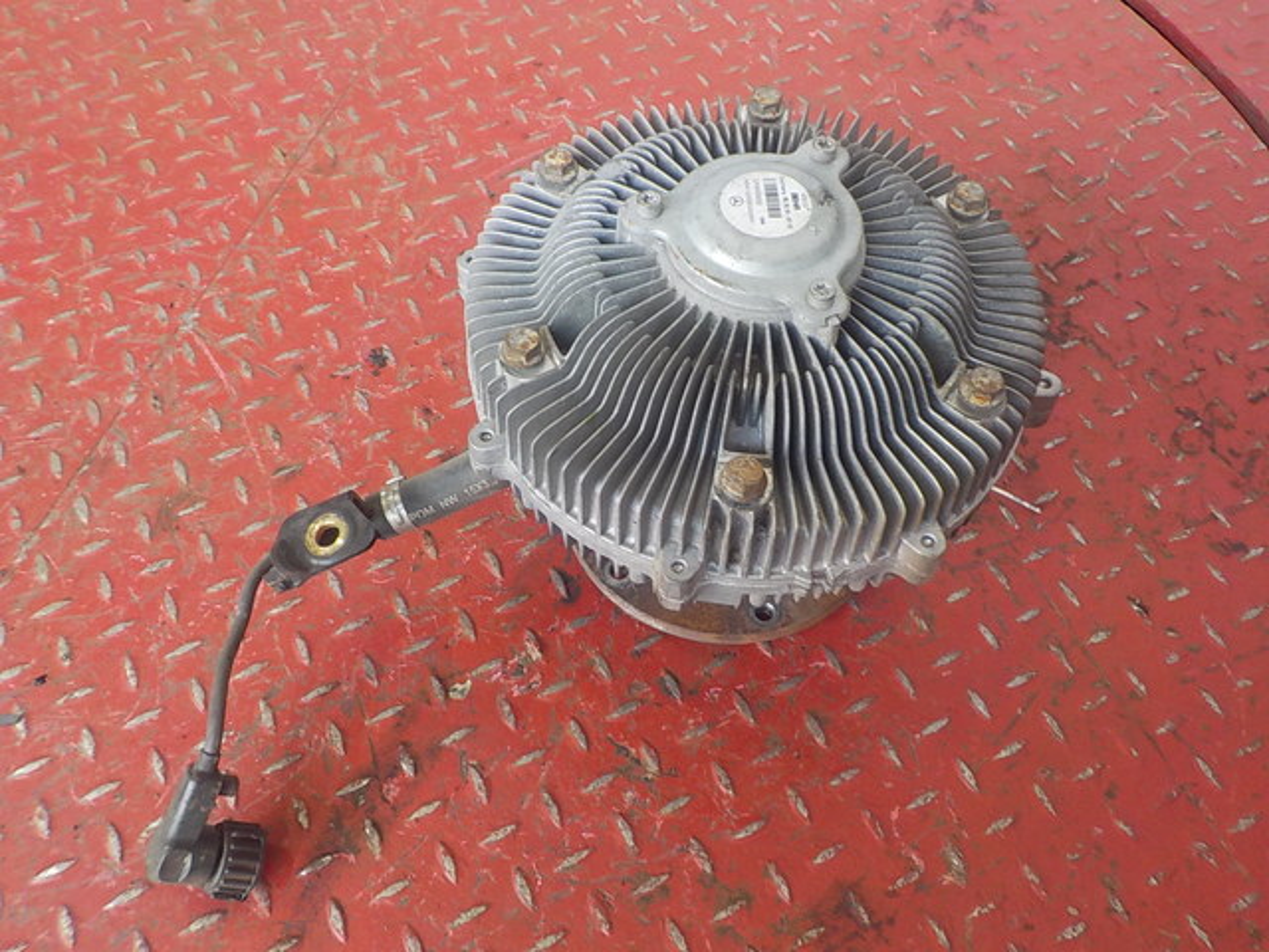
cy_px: 476
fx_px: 1100
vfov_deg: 46.8
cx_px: 634
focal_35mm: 30
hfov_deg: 60.0
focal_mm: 4.1
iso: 140
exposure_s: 1/30
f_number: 3.3
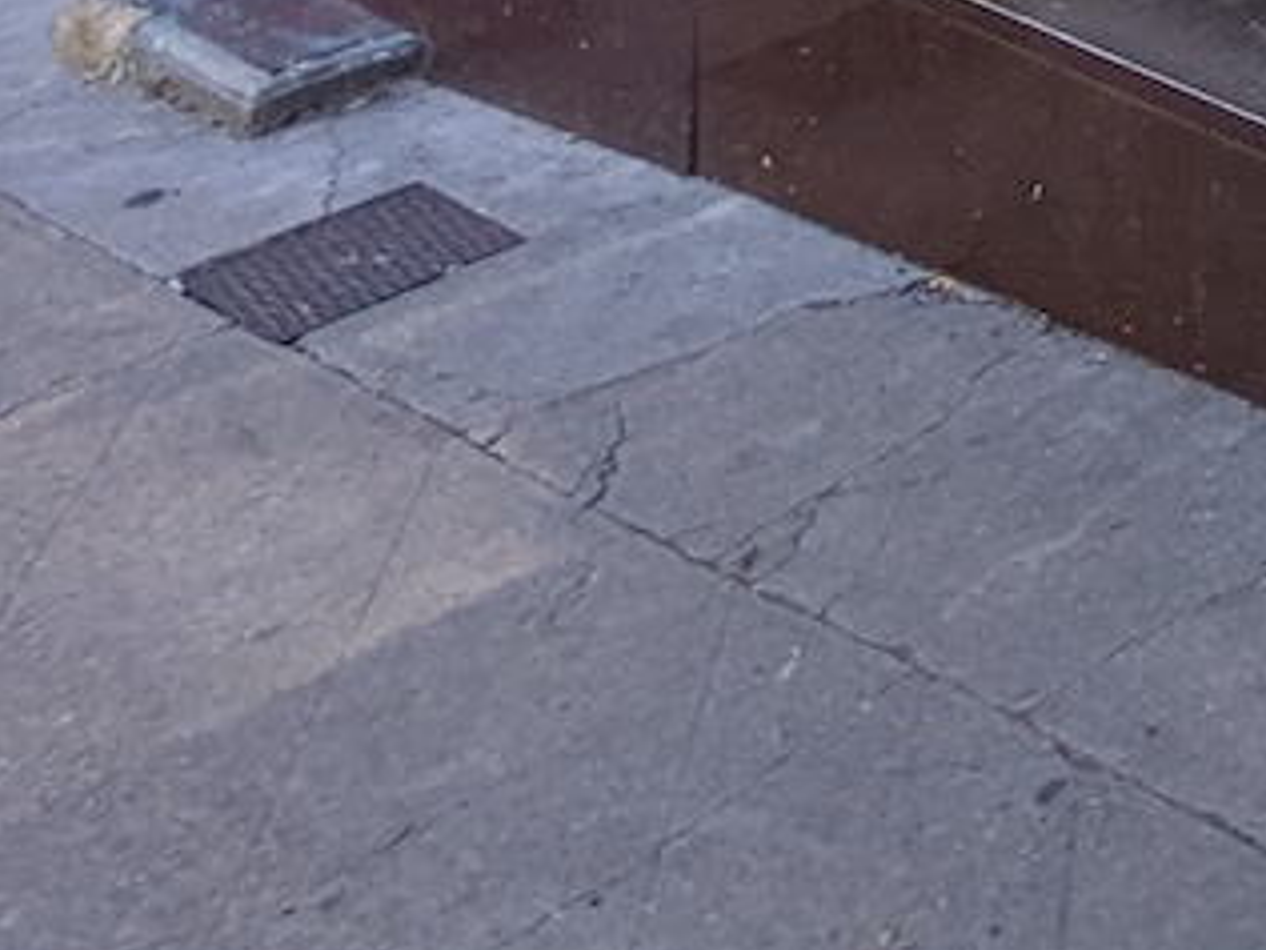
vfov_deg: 14.0
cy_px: -1289
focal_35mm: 76
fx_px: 2780
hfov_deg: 15.6
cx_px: 2929
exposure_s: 1/177
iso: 44
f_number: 2.2
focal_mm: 2.35
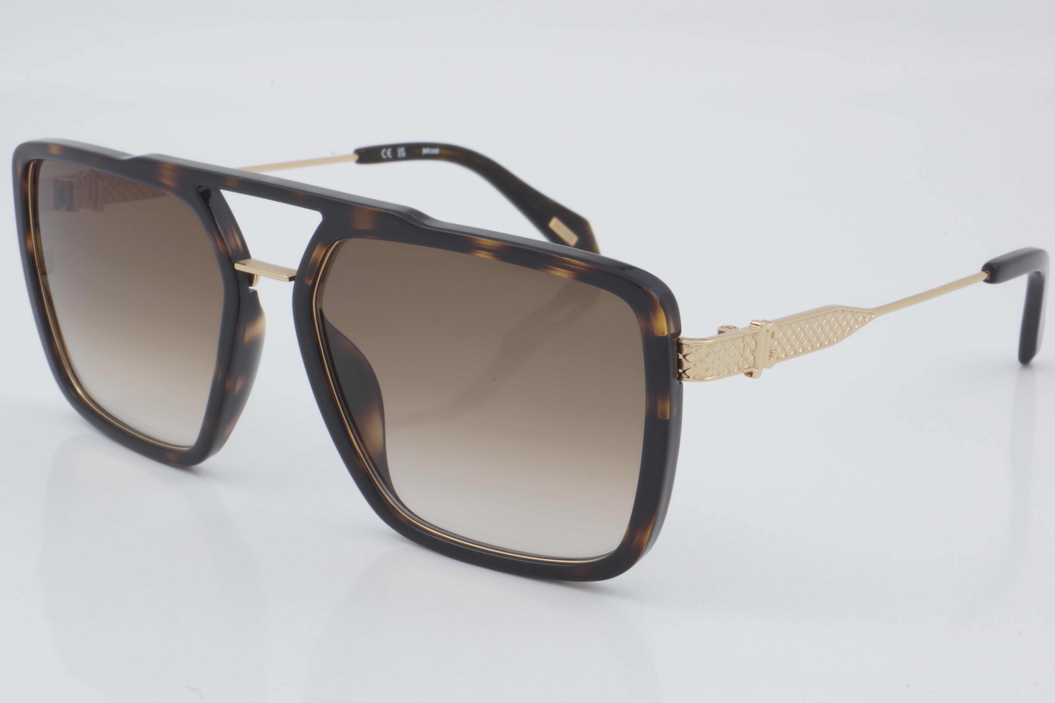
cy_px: 352
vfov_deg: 18.2
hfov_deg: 27.0
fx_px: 2198
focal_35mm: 75
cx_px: 528
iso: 100
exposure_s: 1/3
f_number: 32
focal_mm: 50
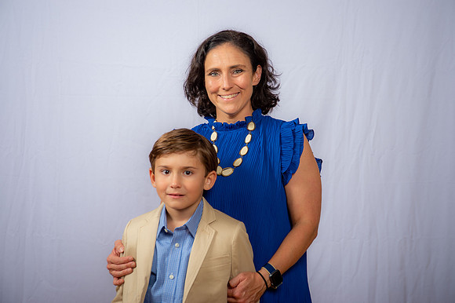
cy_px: 152
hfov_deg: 30.5
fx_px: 834
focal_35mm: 66
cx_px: 228
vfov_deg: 20.6
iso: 250
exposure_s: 1/160
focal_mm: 66
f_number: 6.3
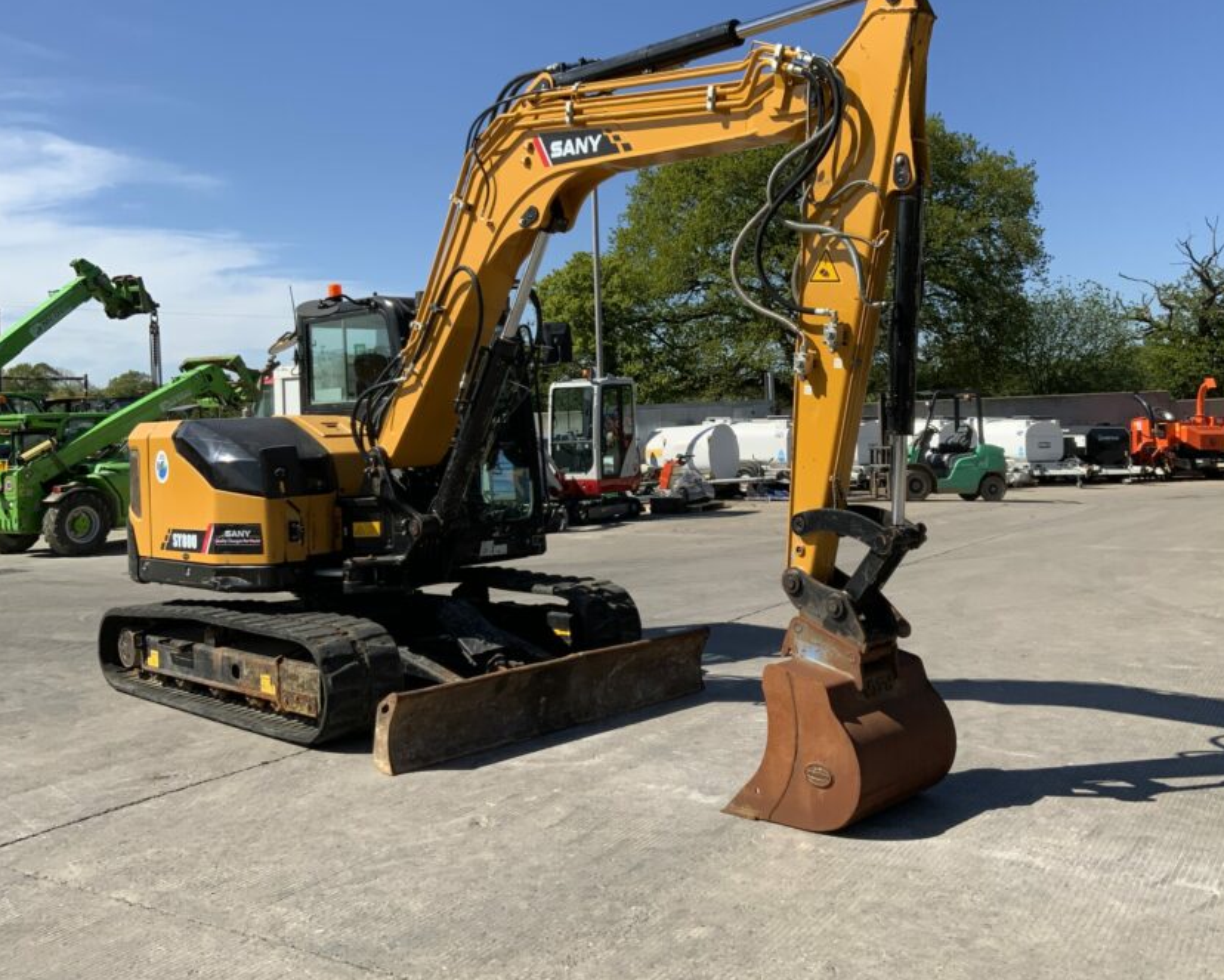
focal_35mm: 35
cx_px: 720
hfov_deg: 51.3
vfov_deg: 42.1
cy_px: 417
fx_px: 1268
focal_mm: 3
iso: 16
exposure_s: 1/1912
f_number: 1.8
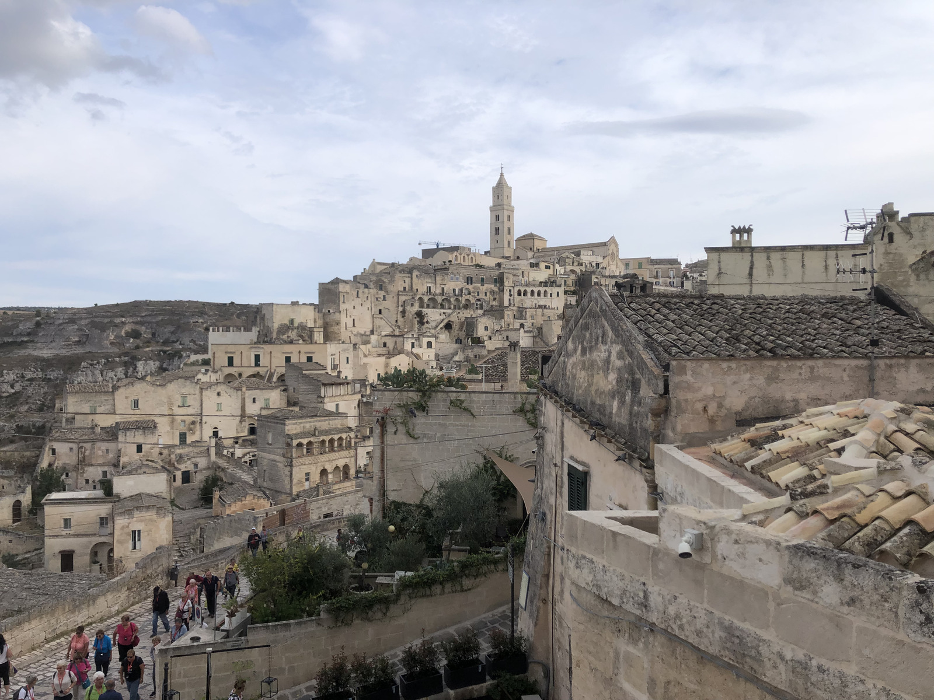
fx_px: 755
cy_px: 350
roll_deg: +0.8
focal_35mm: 28
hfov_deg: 63.4
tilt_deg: -1.1
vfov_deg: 49.7
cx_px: 467
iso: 20
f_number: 1.8
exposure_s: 1/1621
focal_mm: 4
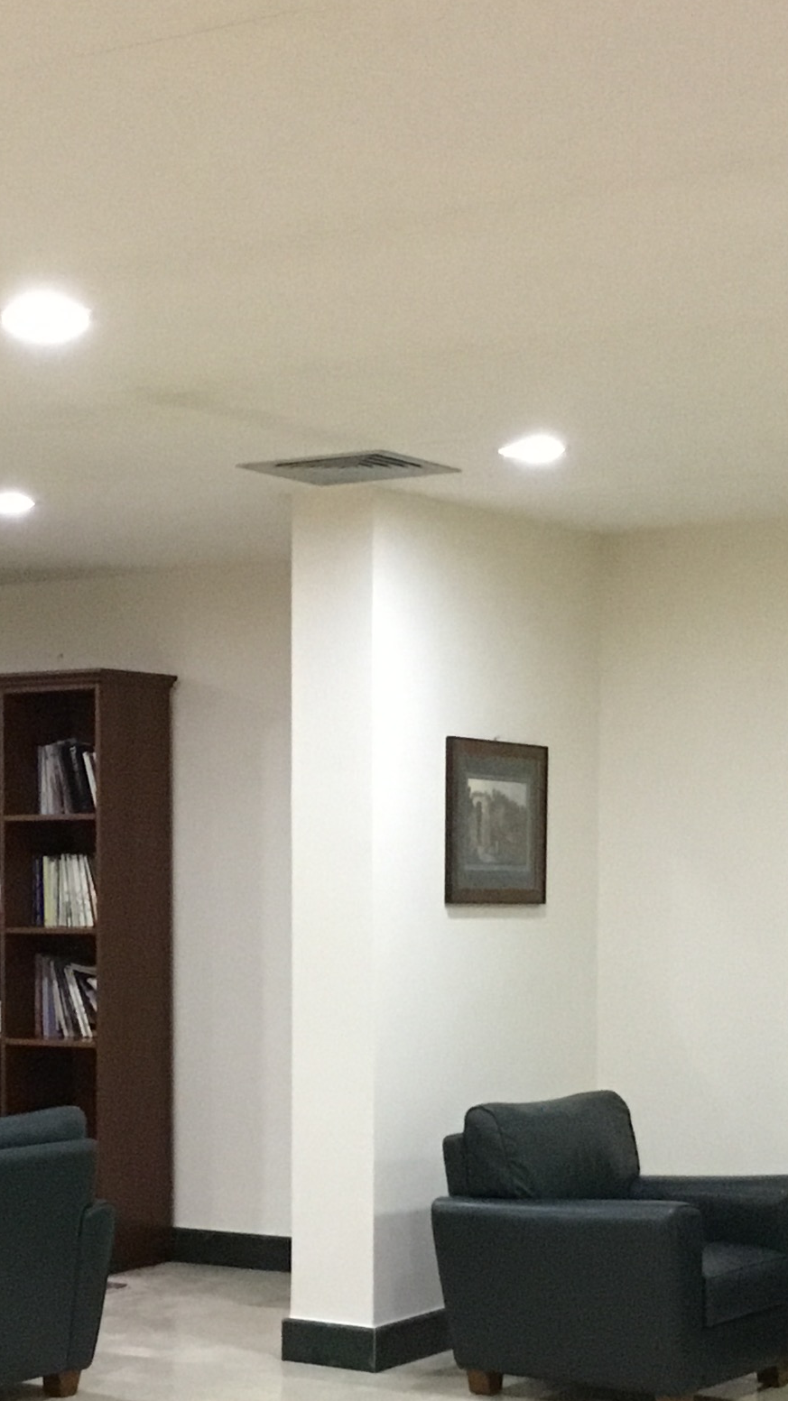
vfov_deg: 29.4
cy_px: 1023
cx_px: 165
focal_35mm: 71
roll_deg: +2.1
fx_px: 2639
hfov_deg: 16.9
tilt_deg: -4.6
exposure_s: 1/17
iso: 320
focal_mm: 3.3
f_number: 2.4
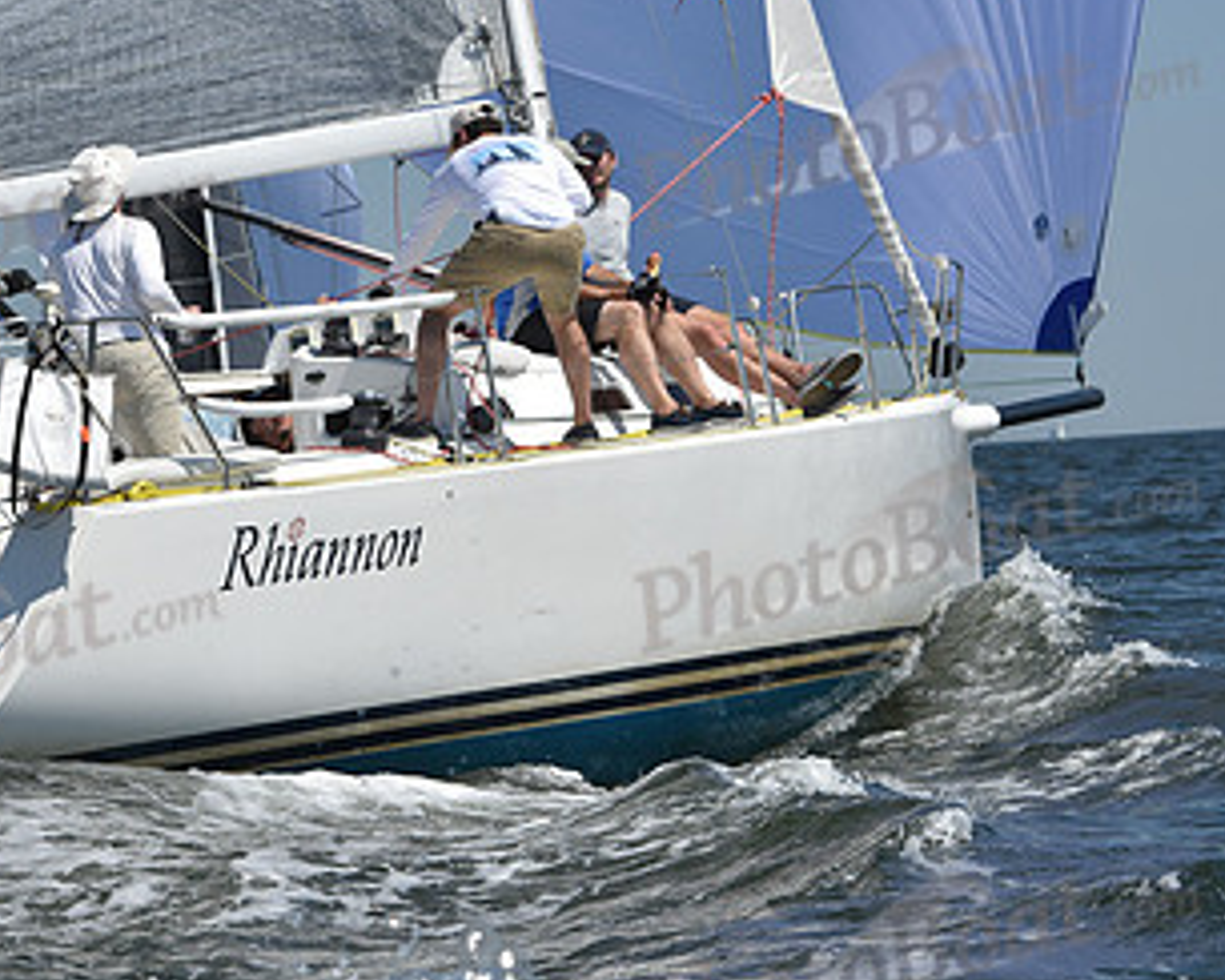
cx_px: 430
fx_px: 6345
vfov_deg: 8.8
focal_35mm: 175
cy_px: 396
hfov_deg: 11.0
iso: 250
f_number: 10
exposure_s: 1/1250
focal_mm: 98
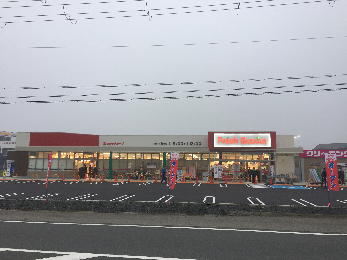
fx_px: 291
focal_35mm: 29
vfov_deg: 48.2
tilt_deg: +9.6
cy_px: 130
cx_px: 174
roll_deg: -1.8
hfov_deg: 61.7
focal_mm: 4.15
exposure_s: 1/60
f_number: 2.2
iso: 40
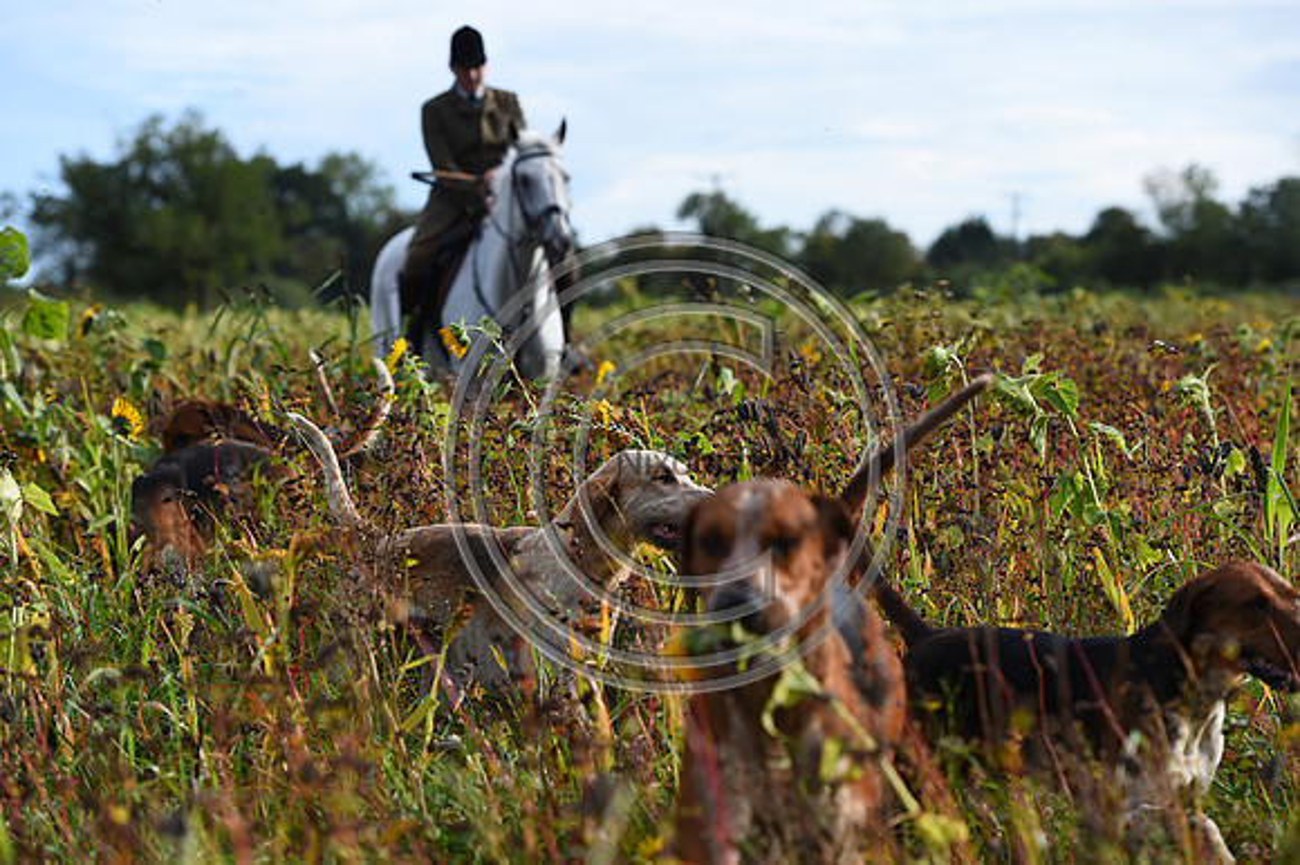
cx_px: 650
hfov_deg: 17.7
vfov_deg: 11.8
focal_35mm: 116
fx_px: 4186
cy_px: 432
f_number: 5
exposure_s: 1/800
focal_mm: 116
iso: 220
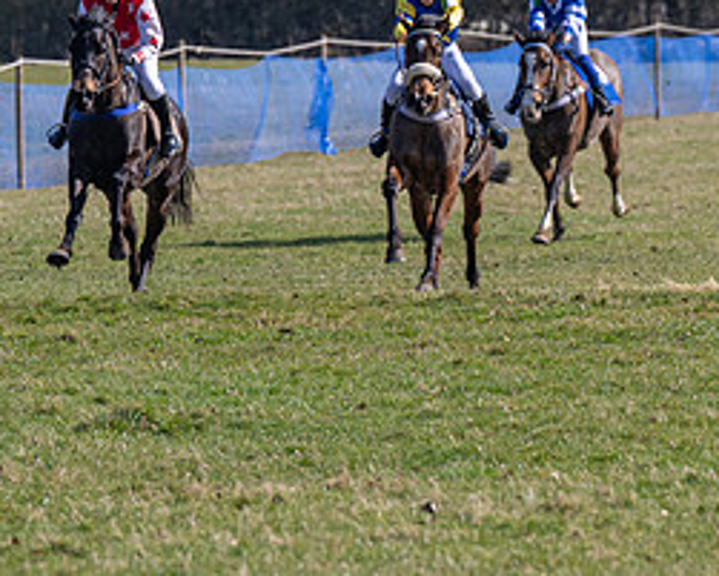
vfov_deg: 2.7
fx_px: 12326
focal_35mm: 579
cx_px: 31
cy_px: 138
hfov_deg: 3.3
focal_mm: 200
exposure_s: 1/1250
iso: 200
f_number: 5
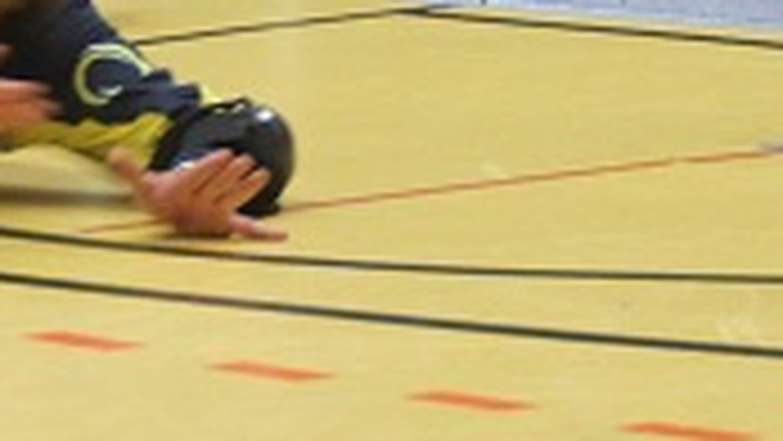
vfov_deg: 2.8
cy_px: -126
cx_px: -4
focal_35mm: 432
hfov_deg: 5.0
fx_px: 8972
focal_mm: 60
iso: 1600
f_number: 5
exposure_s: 1/50
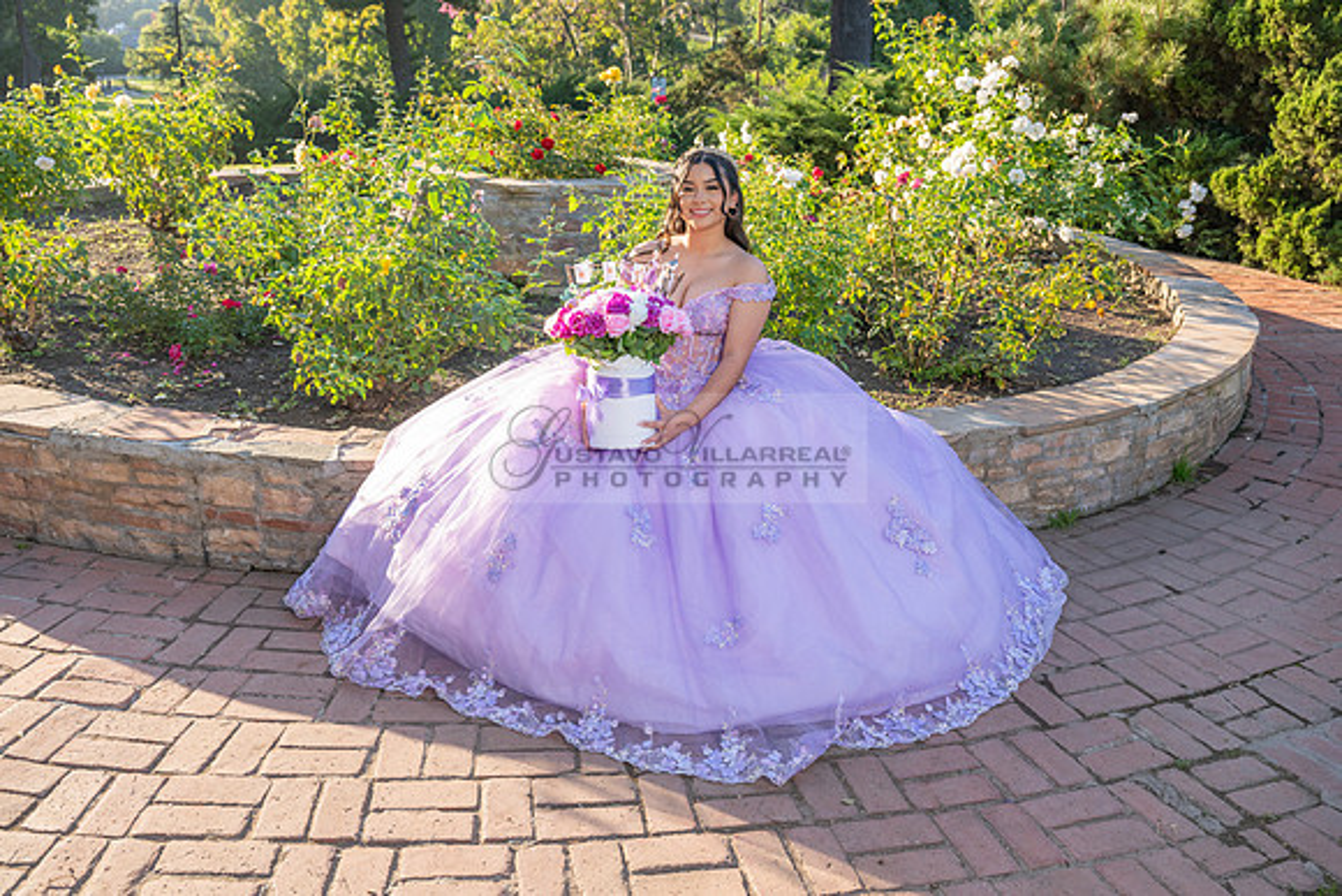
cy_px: 448
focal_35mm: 34
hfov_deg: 55.8
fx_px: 1268
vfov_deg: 38.9
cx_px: 671
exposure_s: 1/200
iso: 200
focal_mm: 34
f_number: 5.6
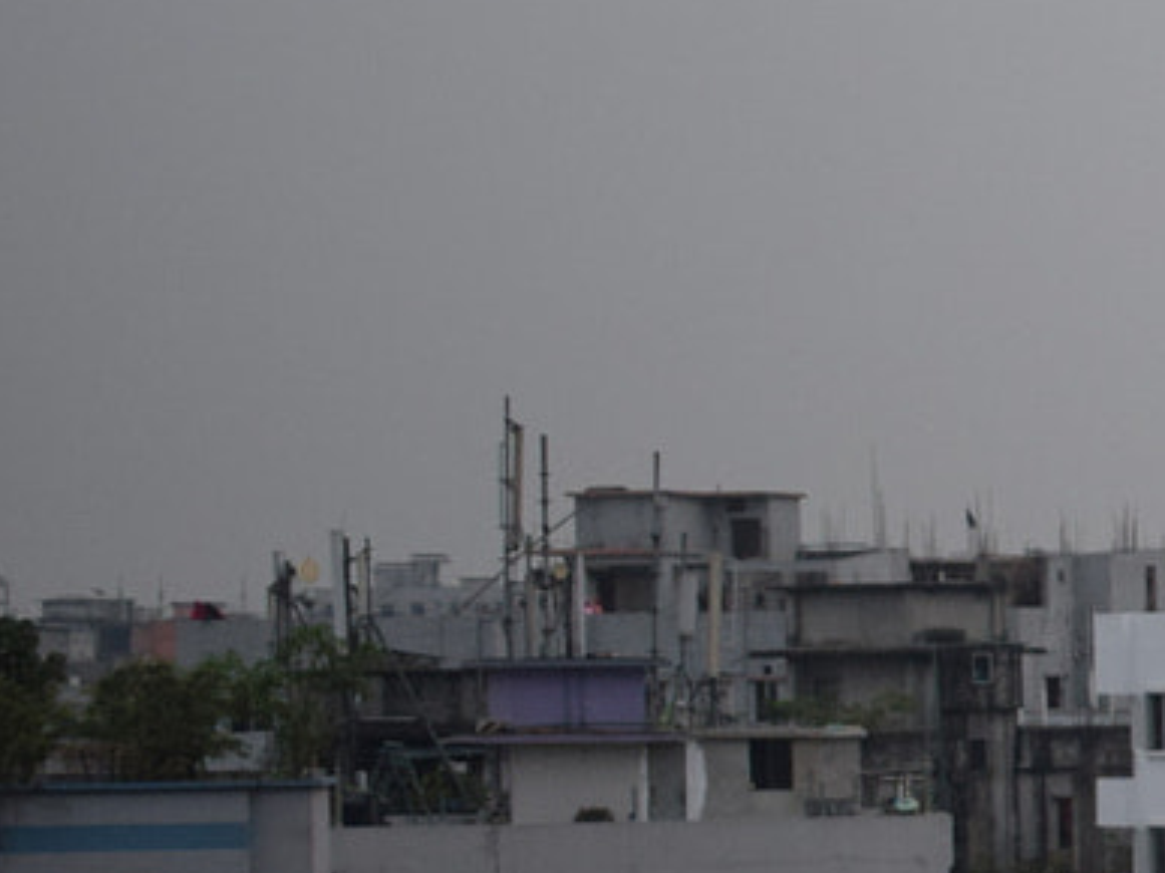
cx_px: 2402
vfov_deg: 8.6
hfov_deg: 10.4
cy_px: 741
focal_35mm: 173
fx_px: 5820
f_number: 4.2
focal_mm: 29
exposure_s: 1/40
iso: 400
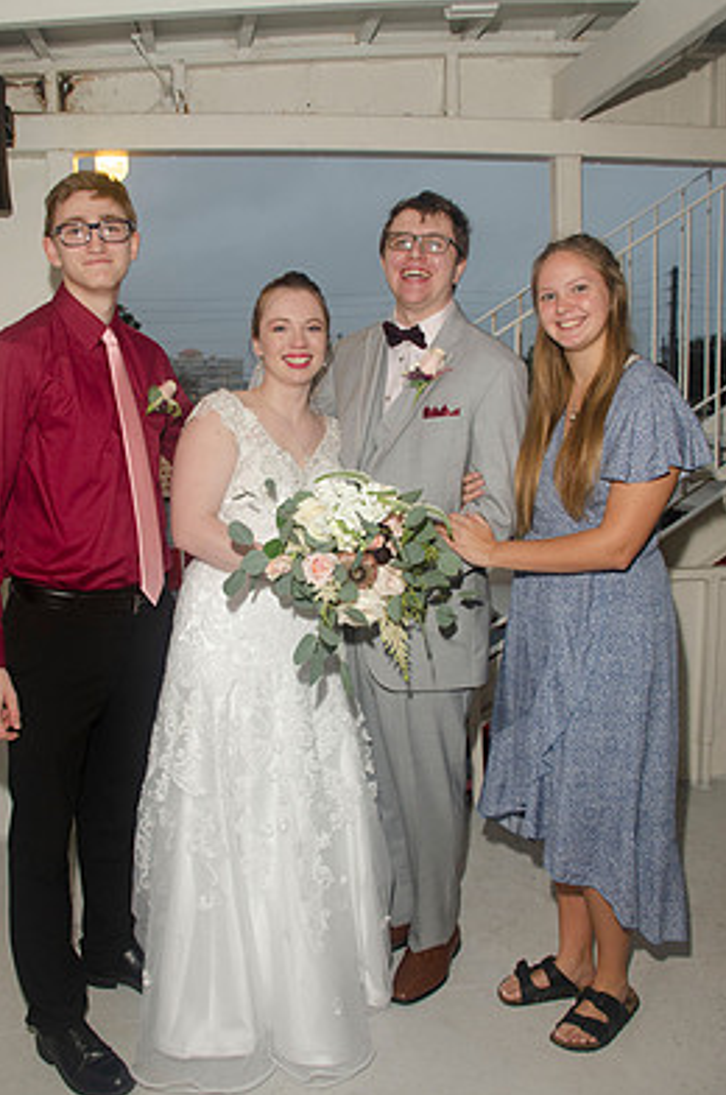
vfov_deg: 60.4
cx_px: 324
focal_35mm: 31
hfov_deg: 42.1
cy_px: 553
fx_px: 941
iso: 400
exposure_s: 1/60
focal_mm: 18
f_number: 5.6
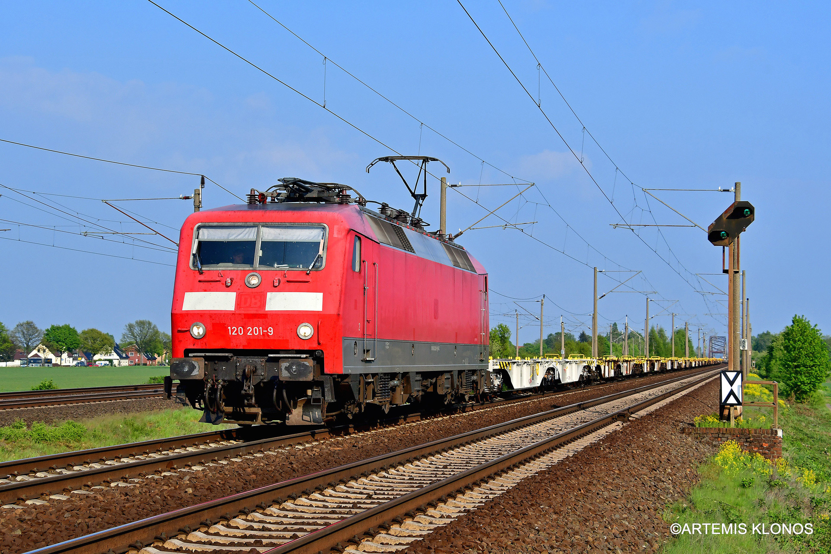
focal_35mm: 78
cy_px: 277
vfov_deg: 17.5
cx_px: 416
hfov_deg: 26.0
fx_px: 1800
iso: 400
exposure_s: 1/1000
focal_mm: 52
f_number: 7.1
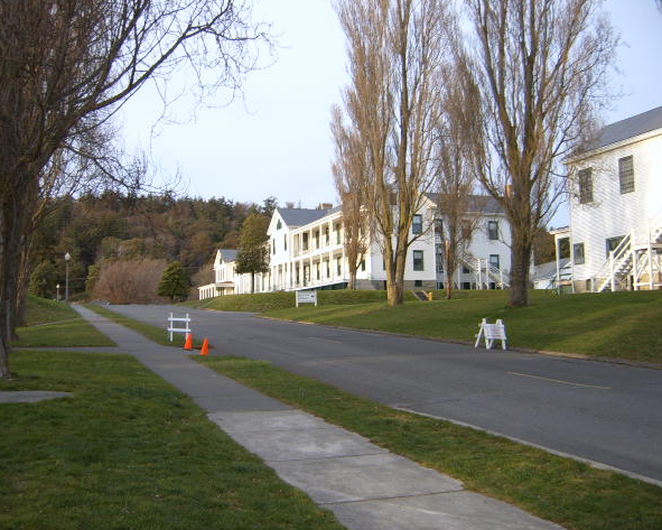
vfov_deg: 40.1
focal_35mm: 37
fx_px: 725
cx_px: 307
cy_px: 263
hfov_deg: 49.0
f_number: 2.8
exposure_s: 1/125
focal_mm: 5.8
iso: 50
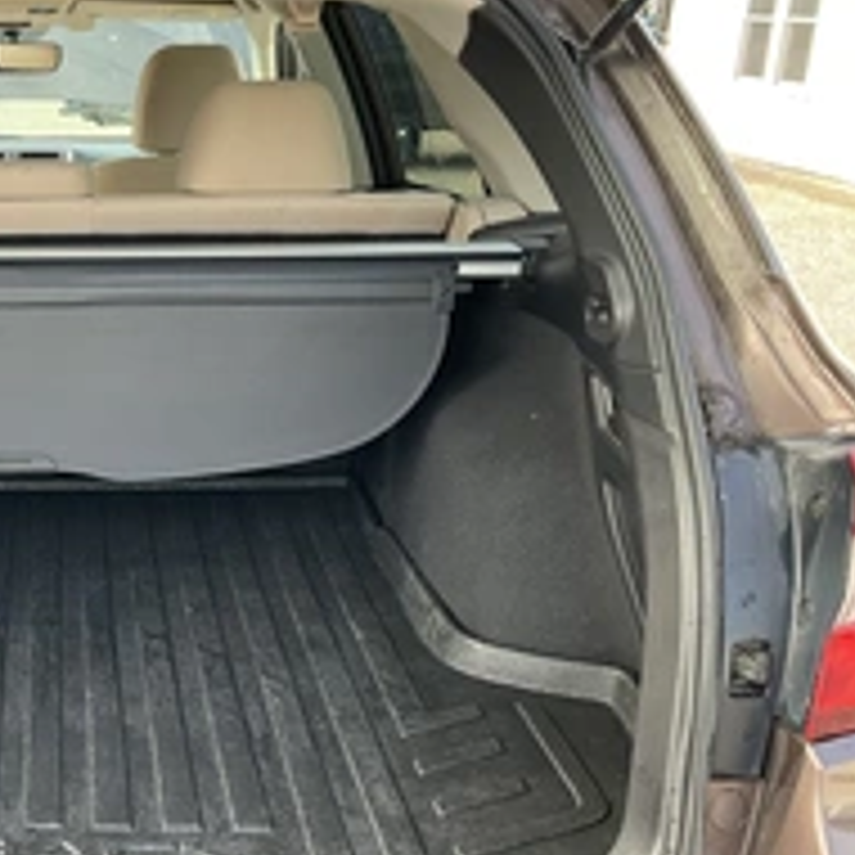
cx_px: -4
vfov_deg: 31.6
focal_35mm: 54
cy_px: 472
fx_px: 1509
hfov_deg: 29.5
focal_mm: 3
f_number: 1.8
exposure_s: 1/122
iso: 40
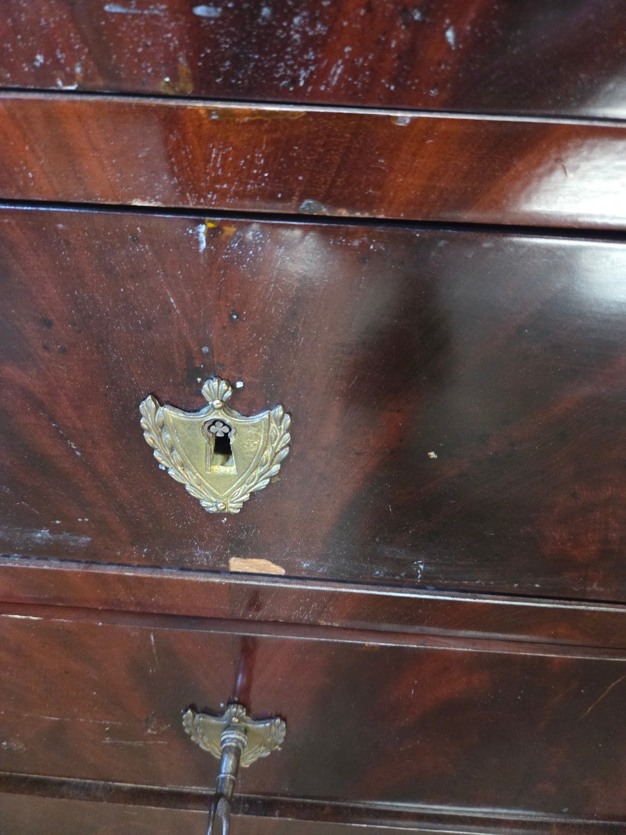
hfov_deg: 58.9
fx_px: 555
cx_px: 313
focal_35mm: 23
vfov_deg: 73.9
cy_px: 418
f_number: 1.8
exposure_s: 1/50
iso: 1600
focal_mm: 5.4
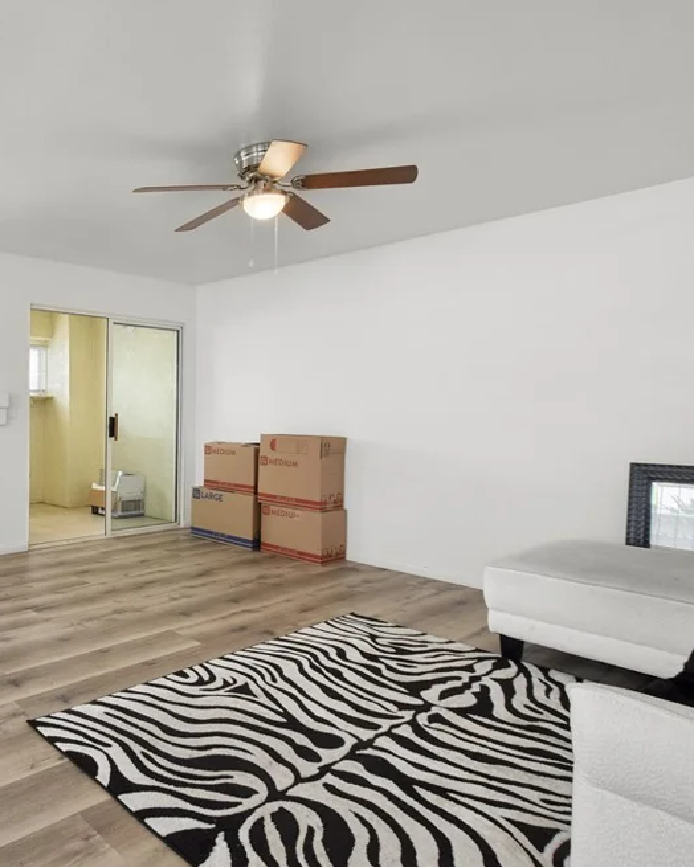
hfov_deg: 54.8
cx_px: 68
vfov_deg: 75.0
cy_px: 420
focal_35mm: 22
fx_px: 565
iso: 400
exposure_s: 1/6
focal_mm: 10
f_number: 8
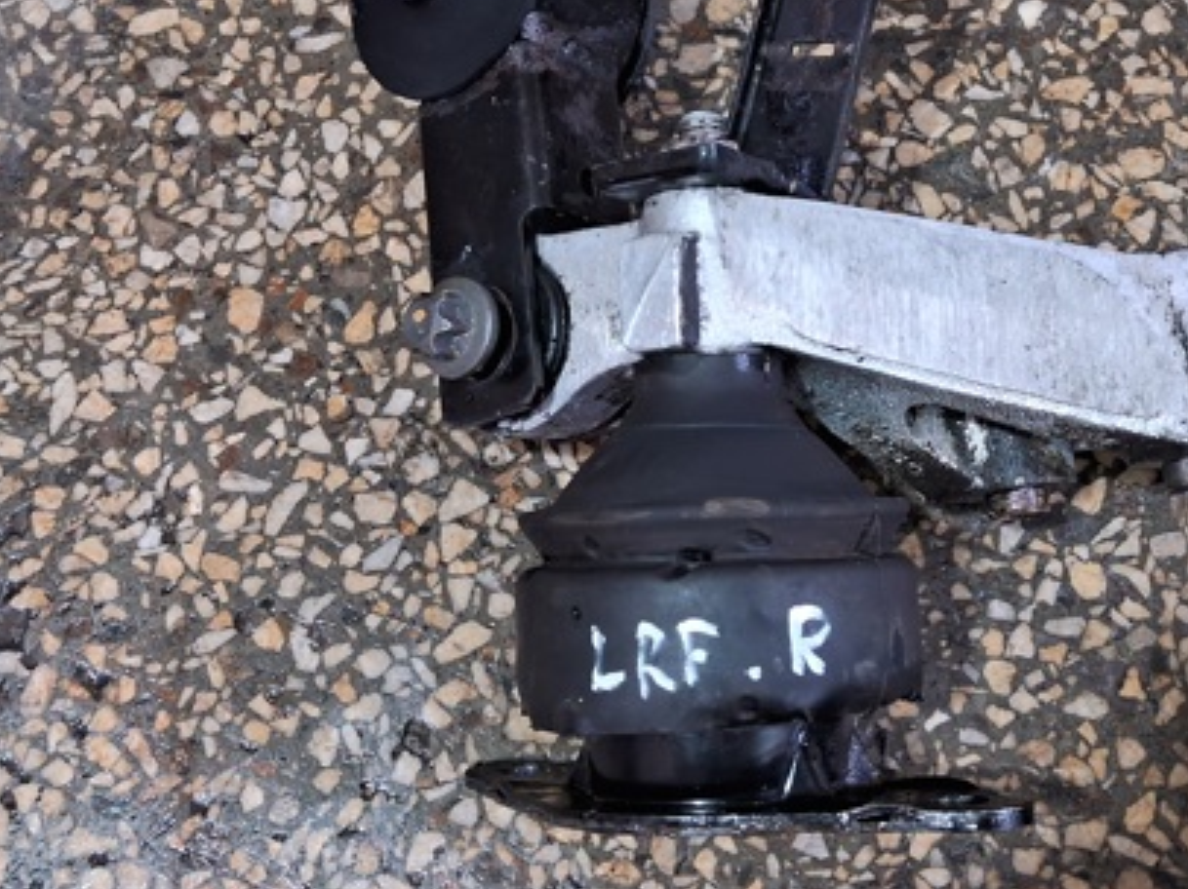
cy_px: 355
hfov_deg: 45.4
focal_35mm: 41
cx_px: 746
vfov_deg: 35.0
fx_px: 1406
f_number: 1.8
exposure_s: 1/30
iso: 500
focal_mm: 3.98
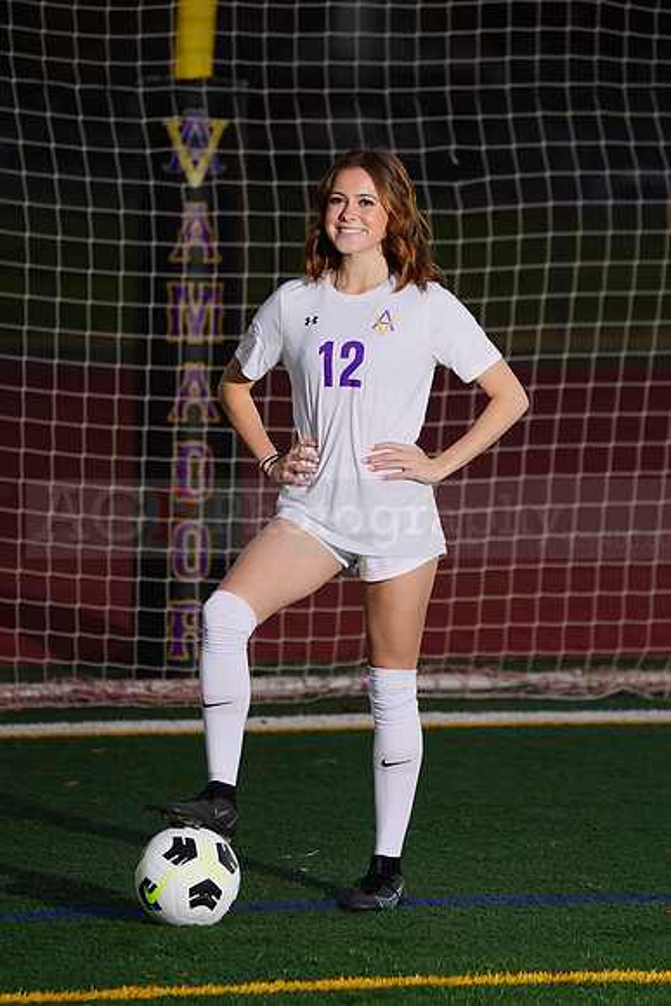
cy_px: 503
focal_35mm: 262
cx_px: 336
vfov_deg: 7.9
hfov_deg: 5.2
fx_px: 7320
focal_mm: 262
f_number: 5.6
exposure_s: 1/200
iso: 320
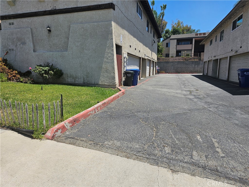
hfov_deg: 73.9
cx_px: 124
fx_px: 165
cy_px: 94
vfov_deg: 58.9
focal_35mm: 23
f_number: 1.7
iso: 10
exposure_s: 1/868
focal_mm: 6.3
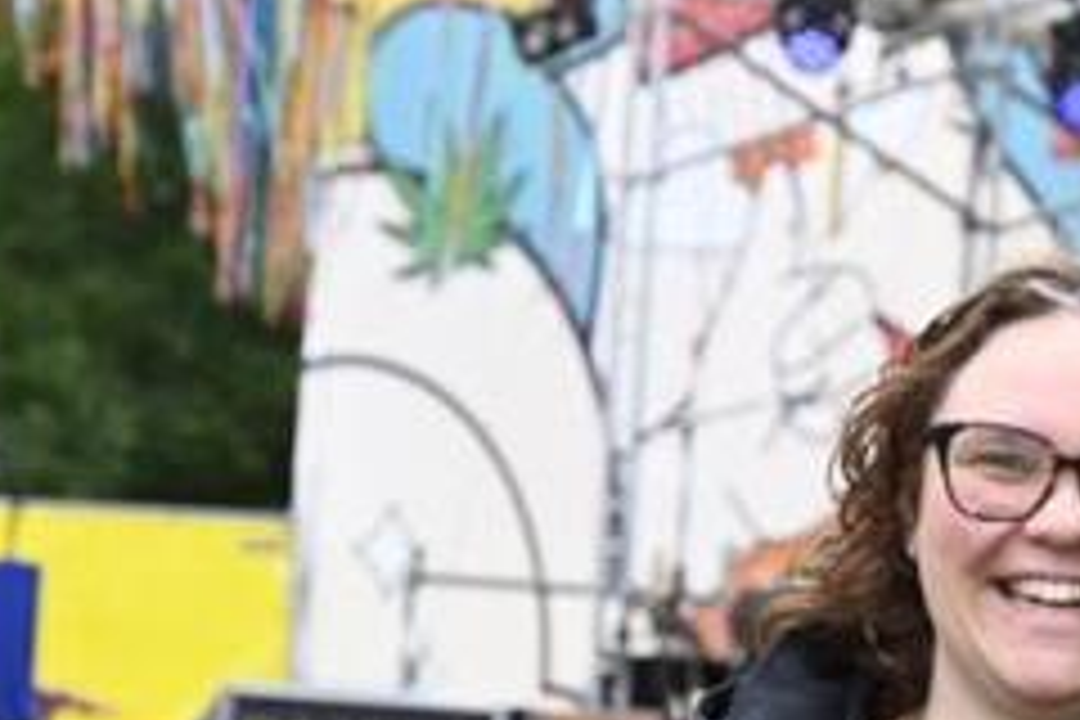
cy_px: 650
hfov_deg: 8.0
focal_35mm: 256
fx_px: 7679
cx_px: 1202
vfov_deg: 5.4
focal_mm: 62
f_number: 4
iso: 280
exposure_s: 1/250
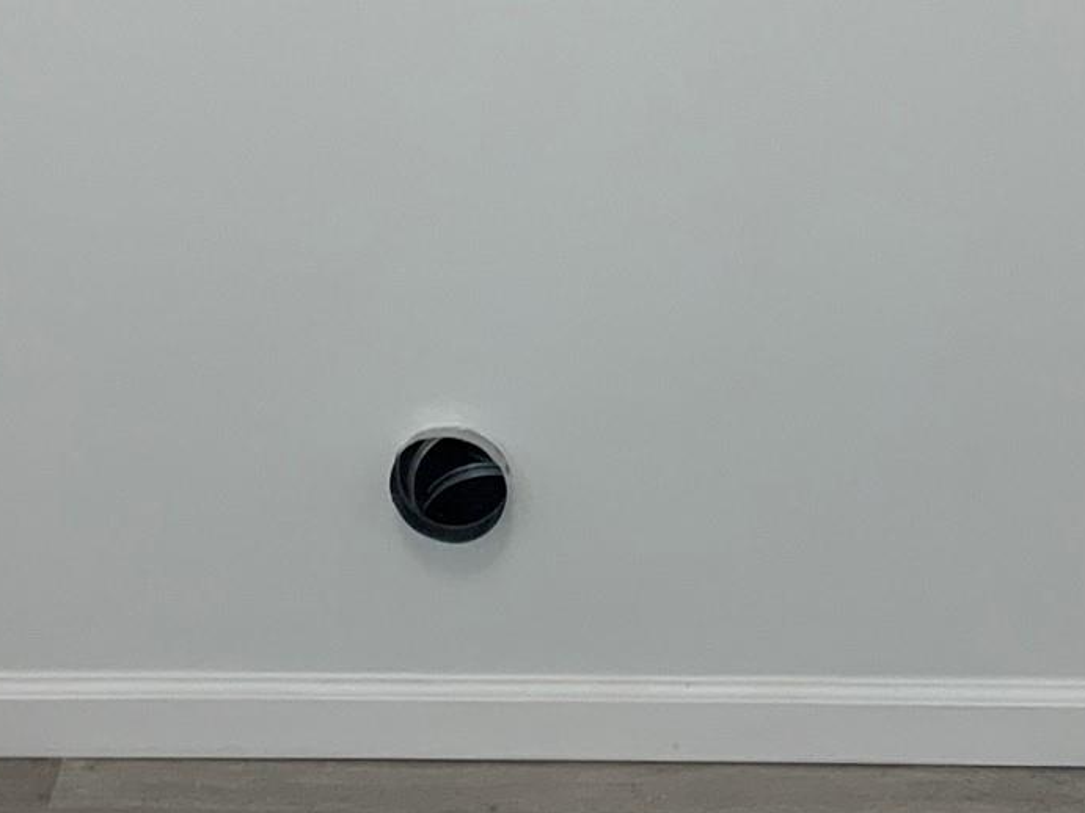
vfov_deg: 17.0
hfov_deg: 22.8
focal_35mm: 86
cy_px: 176
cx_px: 556
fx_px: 2695
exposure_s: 1/60
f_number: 1.8
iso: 50
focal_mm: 3
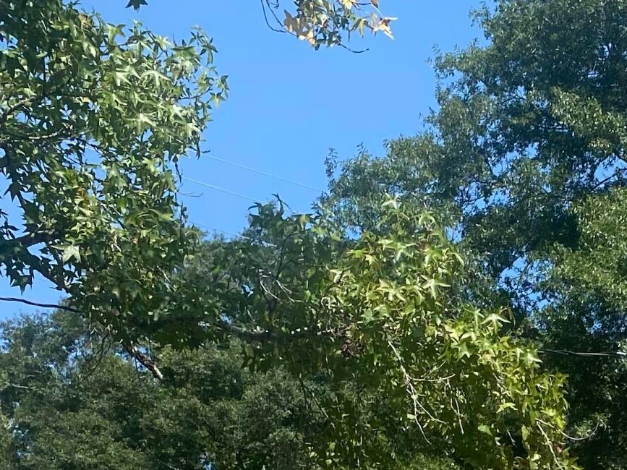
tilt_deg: +2.7
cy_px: 782
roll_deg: -1.9
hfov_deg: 19.9
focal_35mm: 90
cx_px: 824
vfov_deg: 14.8
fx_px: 1630
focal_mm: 4.25
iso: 32
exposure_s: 1/2571
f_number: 1.8
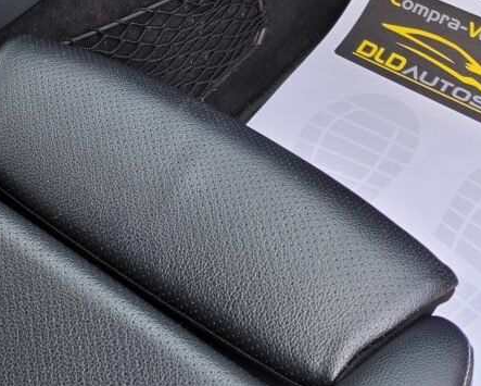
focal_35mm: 81
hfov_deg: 22.8
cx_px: 23
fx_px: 1154
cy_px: -185
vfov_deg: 17.2
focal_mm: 6.5
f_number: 1.4
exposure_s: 1/359
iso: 20
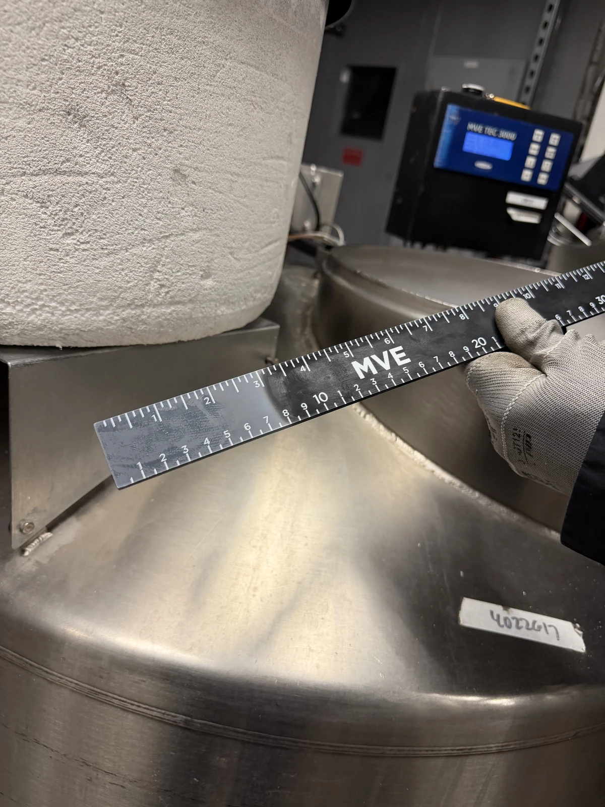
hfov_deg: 56.8
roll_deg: -10.3
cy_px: 404
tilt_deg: -21.5
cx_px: 302
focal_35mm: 24
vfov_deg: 71.6
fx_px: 559
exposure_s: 1/120
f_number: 1.78
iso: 200
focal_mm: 6.76
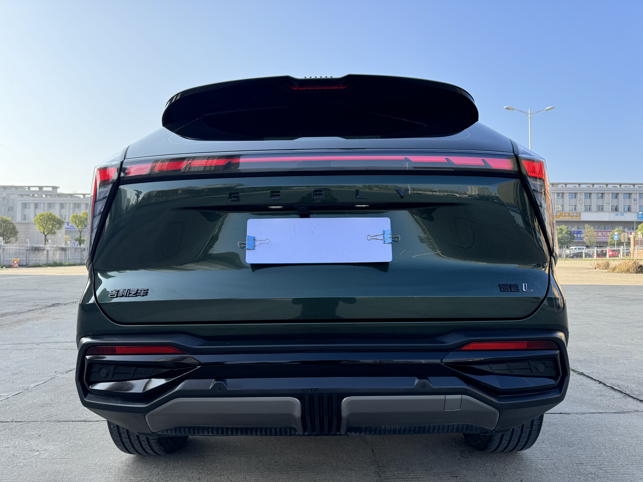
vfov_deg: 56.8
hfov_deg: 71.6
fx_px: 446
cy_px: 241
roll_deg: -0.1
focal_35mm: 24
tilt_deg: +0.9
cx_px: 322
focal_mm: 6.76
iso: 80
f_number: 1.78
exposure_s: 1/1395
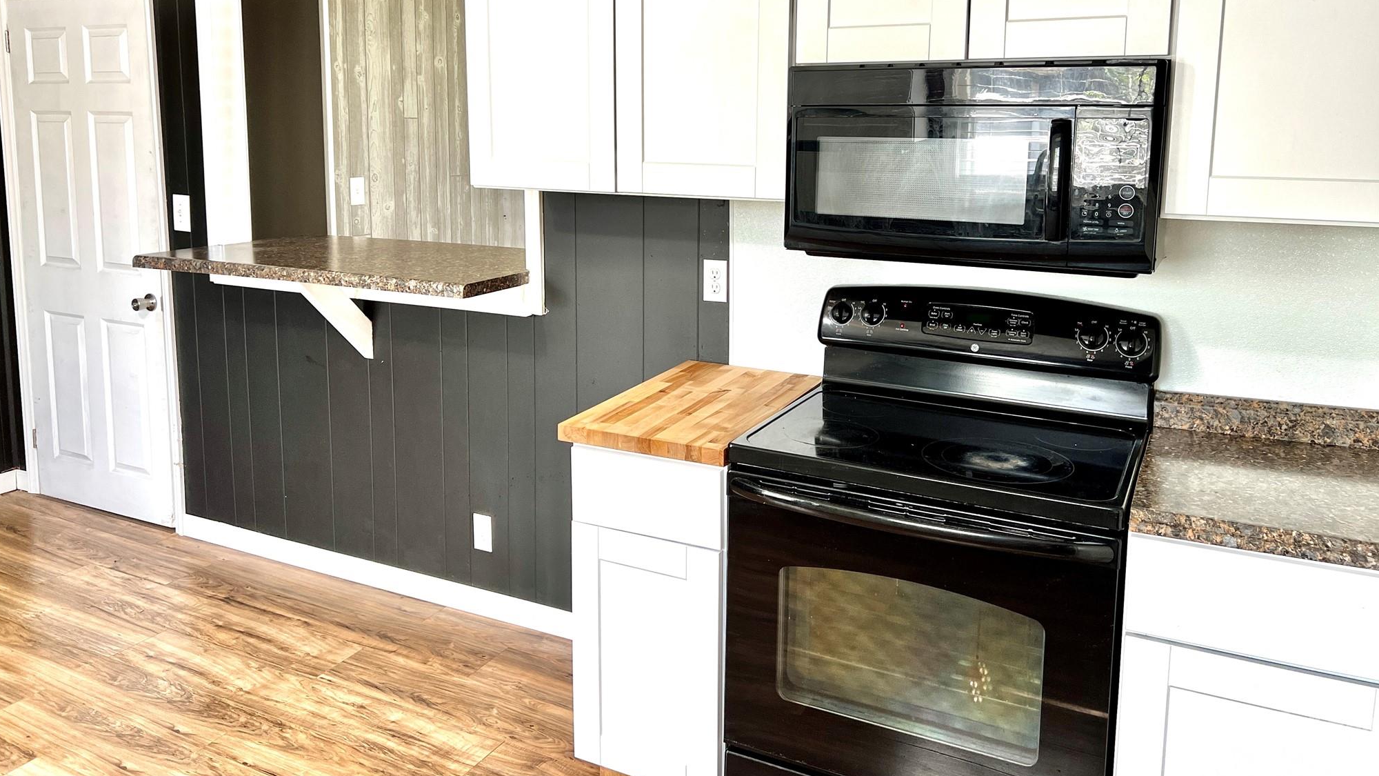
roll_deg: -0.5
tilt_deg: -8.3
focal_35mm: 29
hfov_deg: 66.1
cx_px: 685
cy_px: 261
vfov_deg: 39.7
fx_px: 1060
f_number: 1.5
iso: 64
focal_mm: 5.7
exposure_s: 1/60
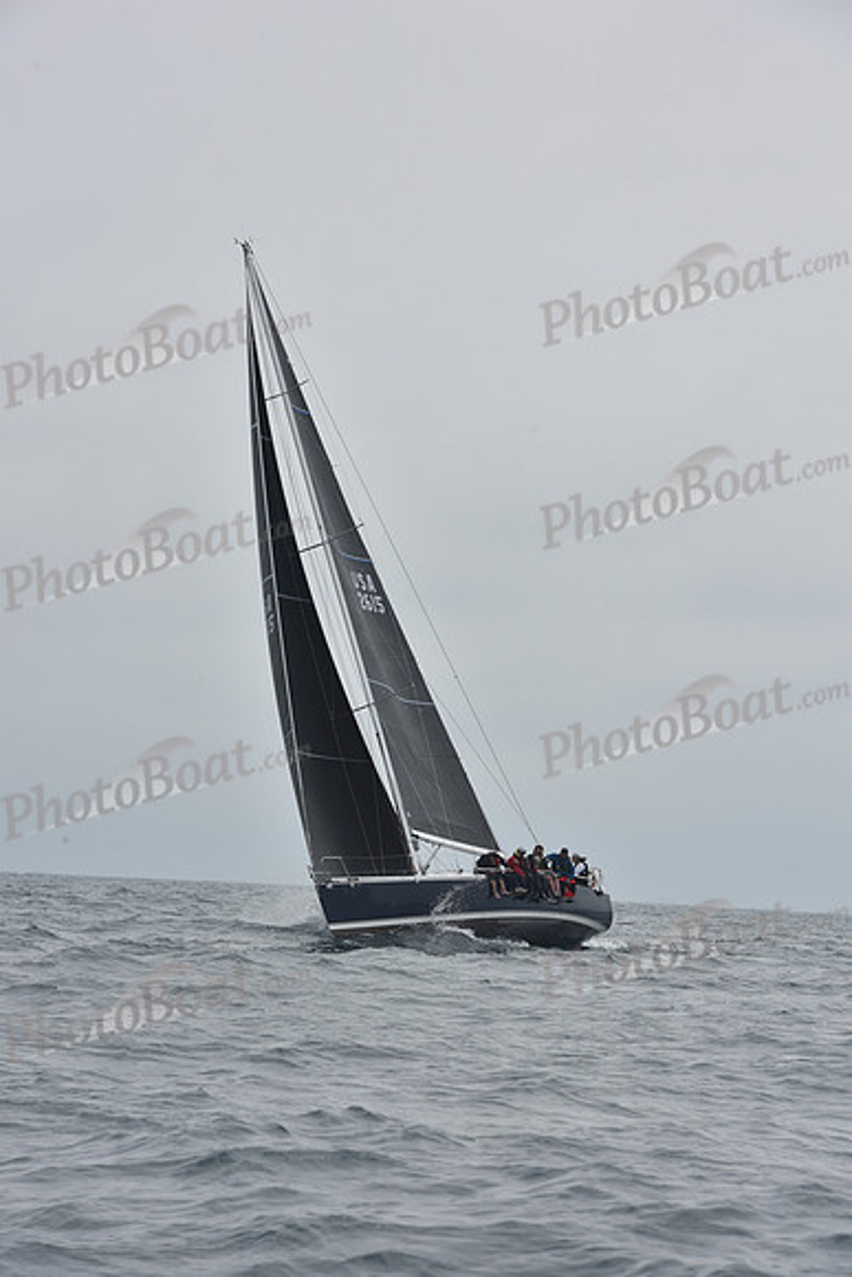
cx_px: 426
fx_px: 5499
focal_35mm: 155
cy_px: 638
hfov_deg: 8.9
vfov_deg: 13.2
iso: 250
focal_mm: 155
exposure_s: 1/800
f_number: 13
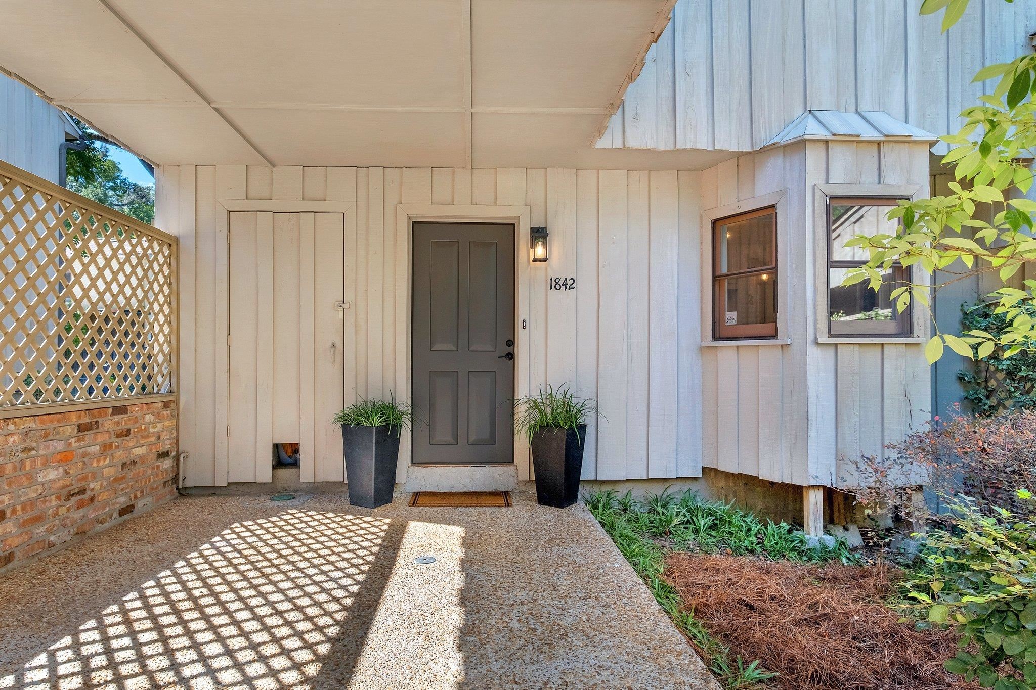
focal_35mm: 20
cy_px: 345
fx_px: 575
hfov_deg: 84.0
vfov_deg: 61.9
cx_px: 518
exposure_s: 1/550
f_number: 8
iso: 400
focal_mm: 13.2
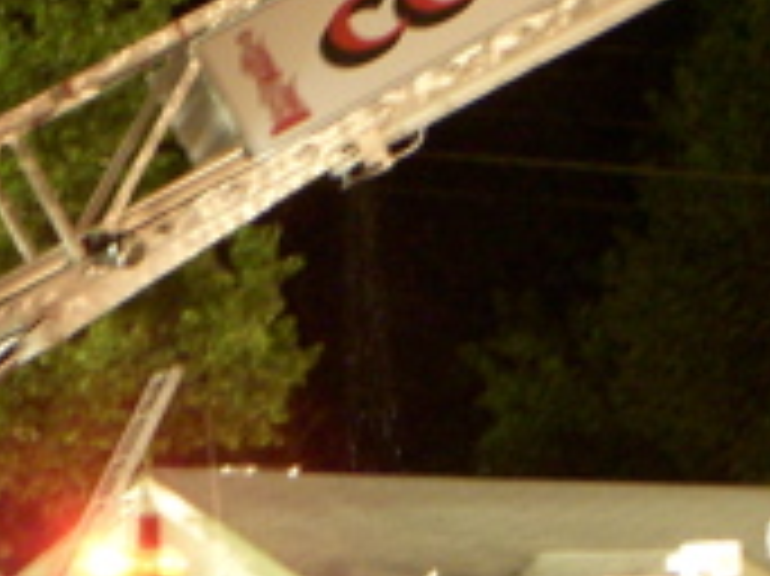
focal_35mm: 252
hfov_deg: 7.8
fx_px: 5602
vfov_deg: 5.9
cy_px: 358
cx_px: -95
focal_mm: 12.6
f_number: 3.8
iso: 400
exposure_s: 1/6
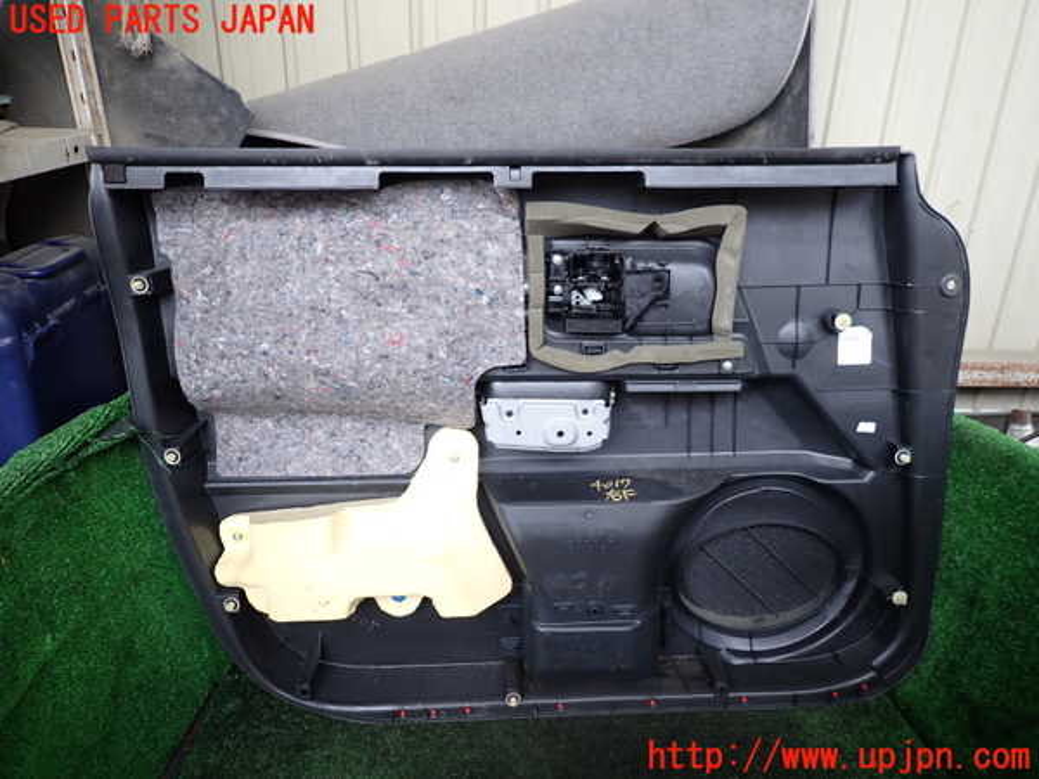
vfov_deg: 54.9
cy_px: 390
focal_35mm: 25
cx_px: 520
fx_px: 750
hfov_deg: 69.4
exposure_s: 1/60
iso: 125
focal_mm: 4.5
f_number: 2
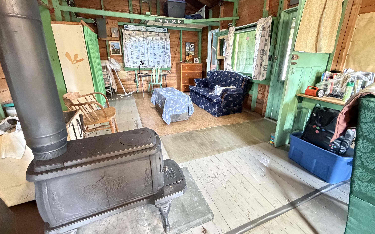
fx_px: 153
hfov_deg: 101.5
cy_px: 100
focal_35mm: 15
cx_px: 186
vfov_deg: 74.4
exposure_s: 1/40
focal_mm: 2.22
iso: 1250
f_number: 2.2
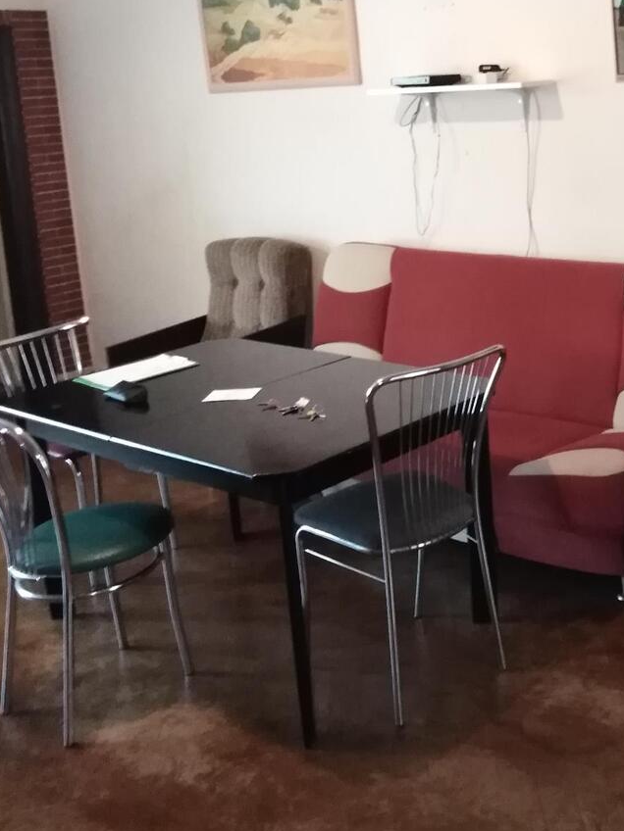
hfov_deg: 30.3
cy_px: 222
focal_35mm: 46
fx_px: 1106
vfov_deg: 40.2
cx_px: 545
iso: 996
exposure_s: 1/13
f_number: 2.2
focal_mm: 3.46
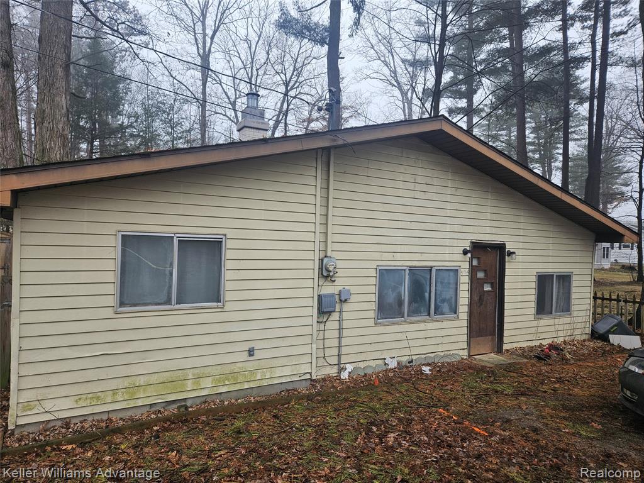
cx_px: 322
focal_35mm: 23
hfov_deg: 73.9
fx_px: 428
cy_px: 242
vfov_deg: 58.9
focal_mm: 5.4
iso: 50
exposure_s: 1/398
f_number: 1.8
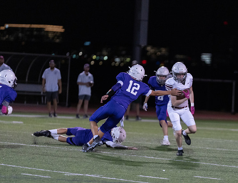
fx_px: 1987
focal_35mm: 286
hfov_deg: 6.8
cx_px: 170
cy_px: 113
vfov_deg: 5.3
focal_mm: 200
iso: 5000
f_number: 2.8
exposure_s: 1/1250
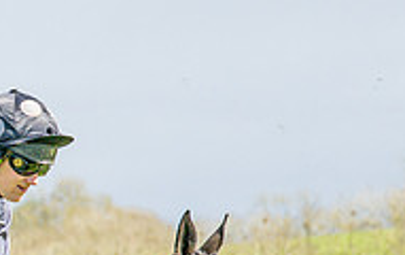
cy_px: 459
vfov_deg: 3.5
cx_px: -34
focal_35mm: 378
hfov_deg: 5.5
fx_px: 4178
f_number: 4
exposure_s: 1/2500
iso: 200
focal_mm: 70
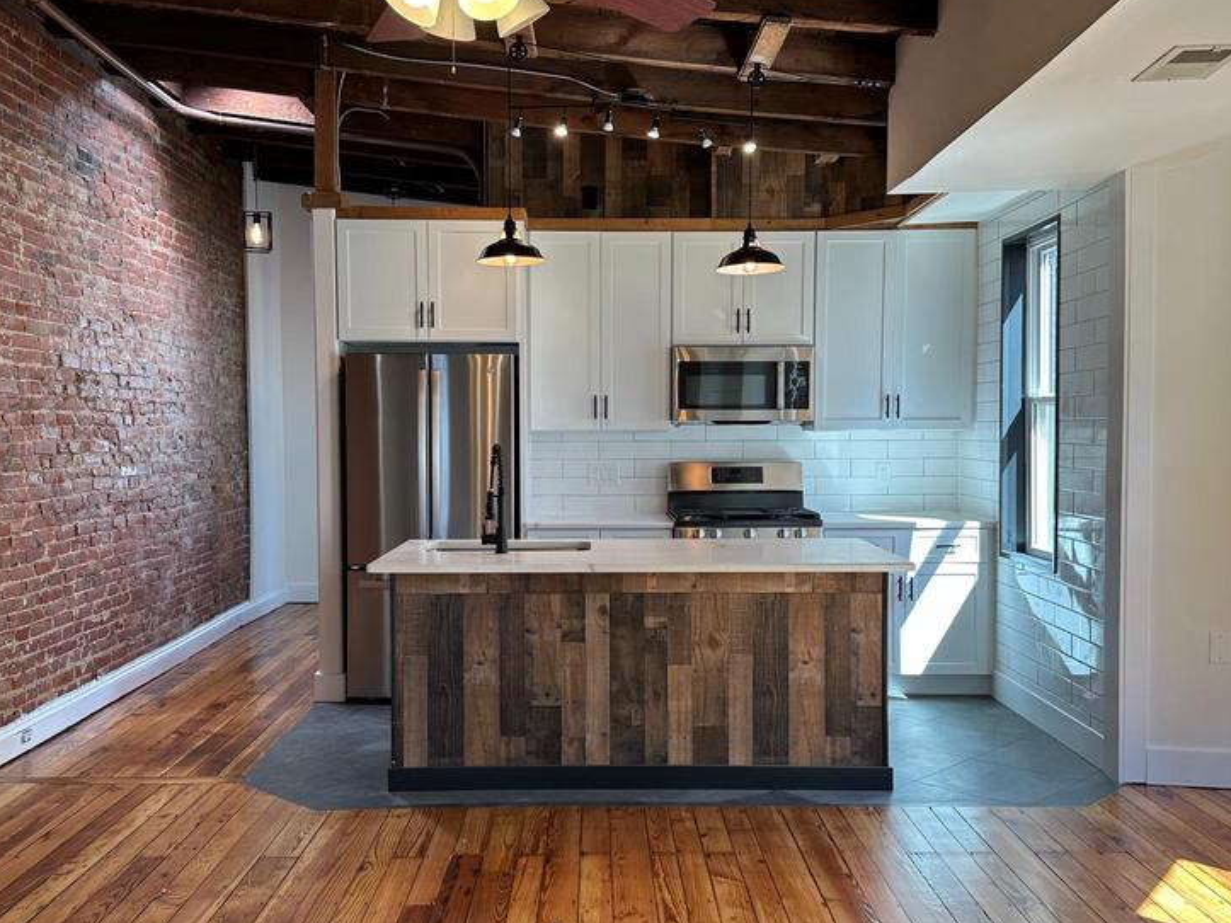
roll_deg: +0.5
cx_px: 610
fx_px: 1209
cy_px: 494
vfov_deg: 41.8
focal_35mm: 34
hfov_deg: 54.0
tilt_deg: -3.2
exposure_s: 1/122
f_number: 1.78
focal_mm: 6.86
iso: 64
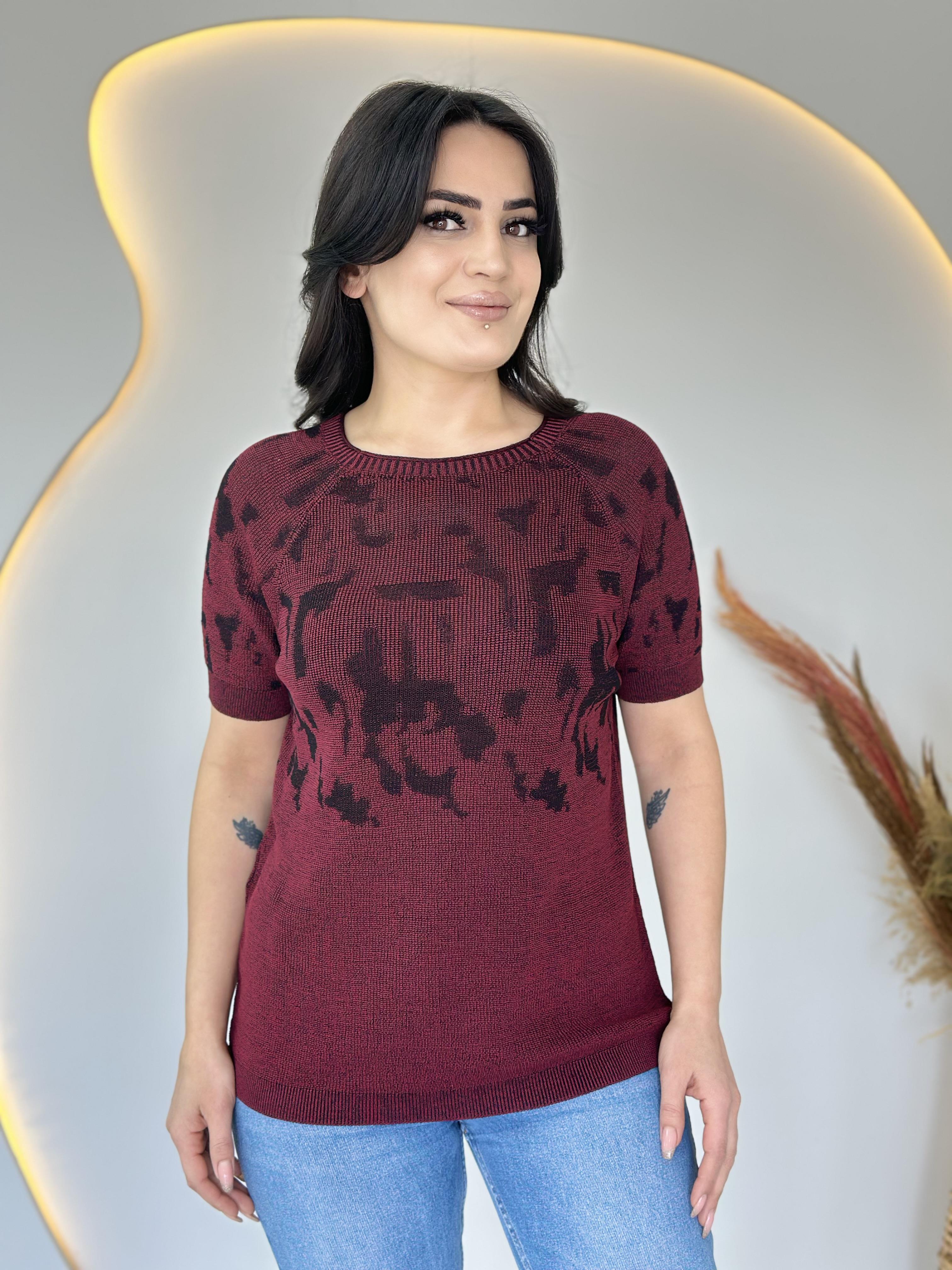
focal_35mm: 48
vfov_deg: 39.7
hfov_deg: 30.3
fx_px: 1760
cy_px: 635
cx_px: 476
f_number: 1.78
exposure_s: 1/100
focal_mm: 6.86
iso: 64
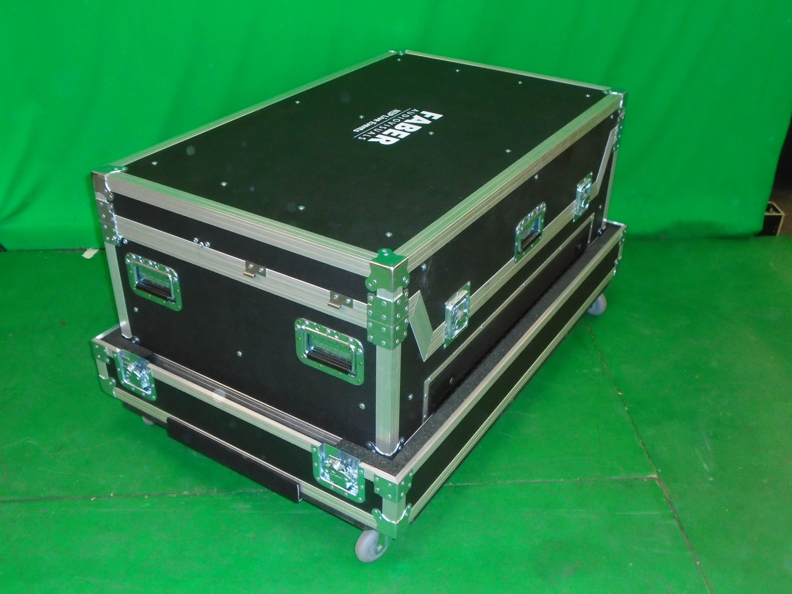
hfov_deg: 51.4
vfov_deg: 39.7
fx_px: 824
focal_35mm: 36
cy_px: 297
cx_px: 396
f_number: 3.8
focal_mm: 6.4
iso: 500
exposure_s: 1/40
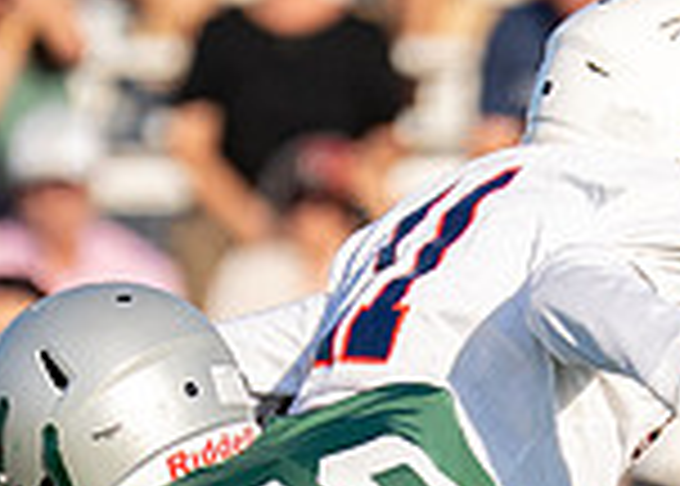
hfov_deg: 1.1
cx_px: 642
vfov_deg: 0.8
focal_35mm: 1868
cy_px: 834
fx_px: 36092
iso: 200
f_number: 2.8
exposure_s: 1/5000
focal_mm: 200
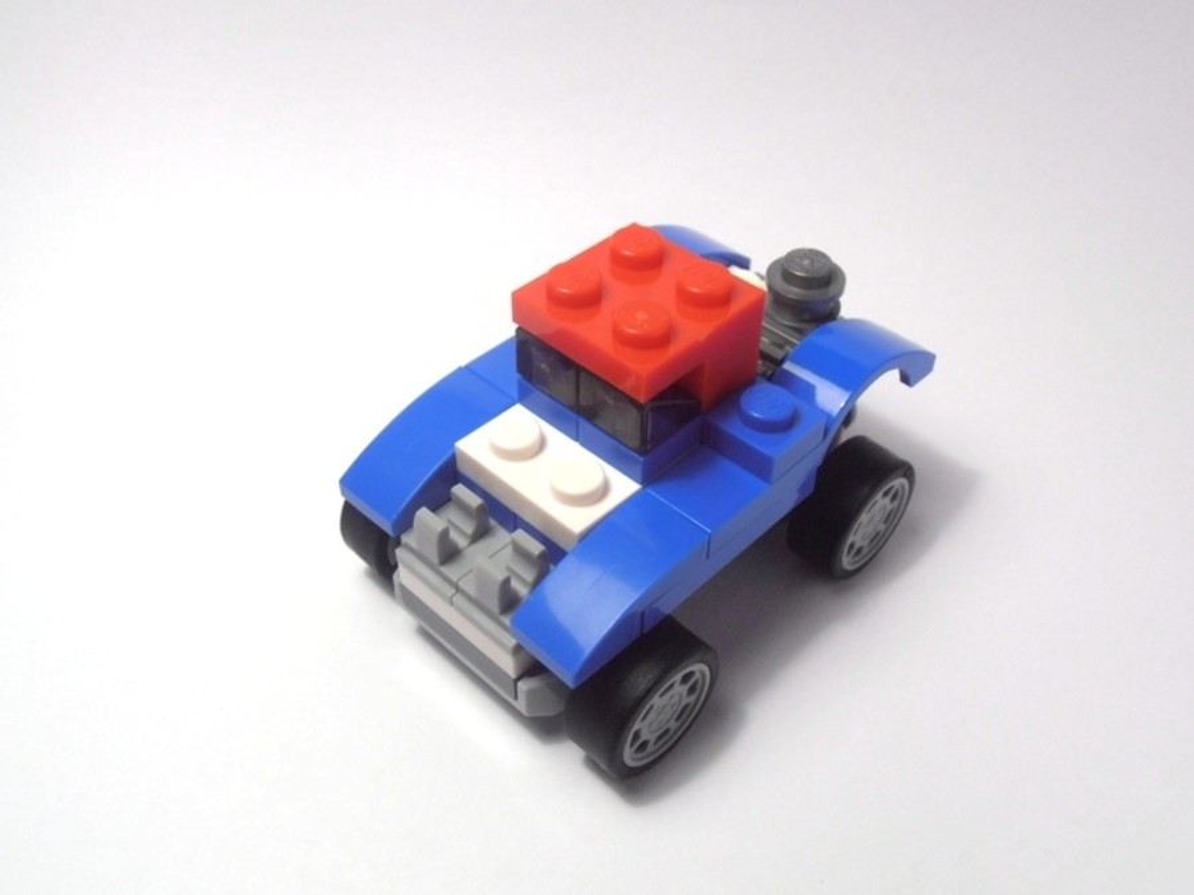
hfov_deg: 50.1
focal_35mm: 37
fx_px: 1276
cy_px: 448
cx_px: 597
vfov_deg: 38.7
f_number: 3.9
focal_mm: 6.61
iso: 80
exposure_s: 1/80
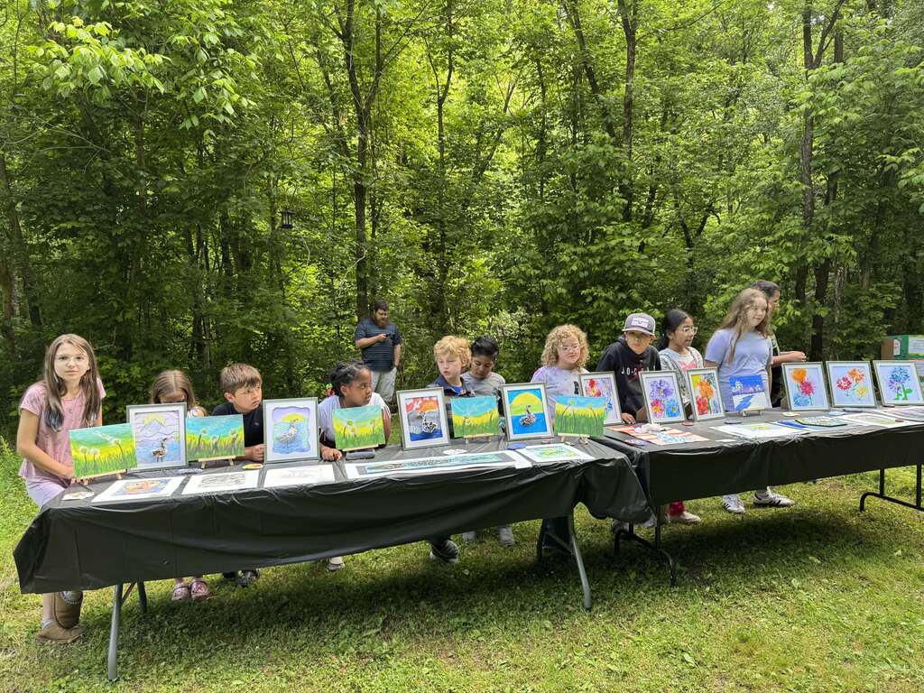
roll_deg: -0.2
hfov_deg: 71.6
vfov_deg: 56.8
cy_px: 346
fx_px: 641
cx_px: 462
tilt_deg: -5.6
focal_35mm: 24
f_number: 1.78
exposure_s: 1/195
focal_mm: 6.76
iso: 64
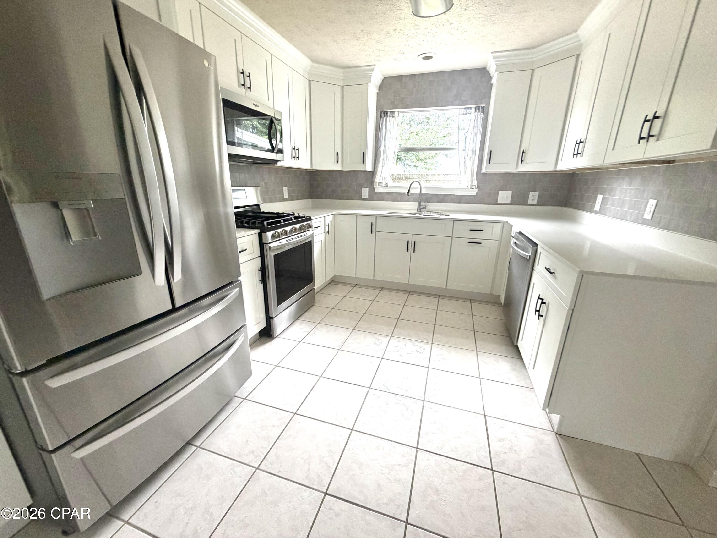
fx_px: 290
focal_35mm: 14
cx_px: 358
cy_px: 269
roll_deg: +0.5
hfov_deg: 102.1
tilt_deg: -16.1
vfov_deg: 85.7
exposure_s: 1/70
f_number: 2.2
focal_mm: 2.22
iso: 320
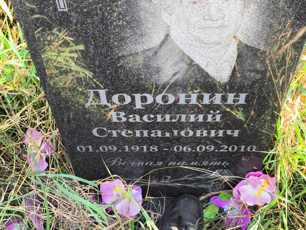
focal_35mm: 50
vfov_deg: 29.1
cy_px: 115
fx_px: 442
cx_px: 153
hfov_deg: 38.2
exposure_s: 1/100
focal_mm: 4.71
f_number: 1.7
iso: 64
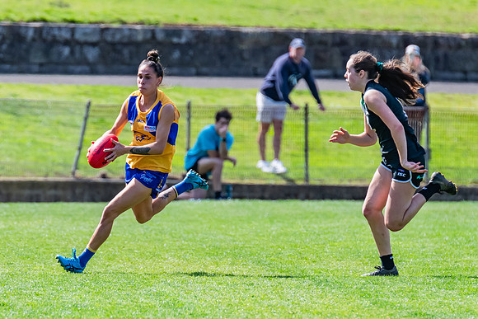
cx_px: 79
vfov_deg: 2.0
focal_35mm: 702
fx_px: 9323
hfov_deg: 2.9
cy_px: 167
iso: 800
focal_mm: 420
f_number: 7.1
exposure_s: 1/1600
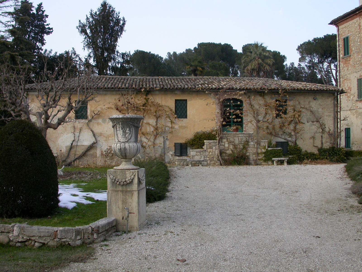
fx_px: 397
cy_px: 136
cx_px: 181
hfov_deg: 49.0
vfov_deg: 37.7
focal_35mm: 38
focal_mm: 7.85
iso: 100
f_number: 5.3
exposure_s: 1/147
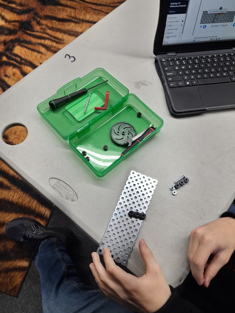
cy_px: 156
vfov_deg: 65.3
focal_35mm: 27
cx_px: 118
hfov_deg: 51.4
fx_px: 244
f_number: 1.8
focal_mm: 4
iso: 200
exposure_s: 1/100
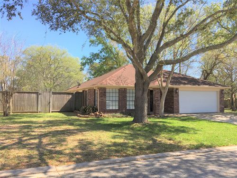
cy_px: 89
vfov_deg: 48.2
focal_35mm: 29
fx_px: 199
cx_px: 118
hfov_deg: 61.7
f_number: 2.2
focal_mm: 4.15
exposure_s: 1/693
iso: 25
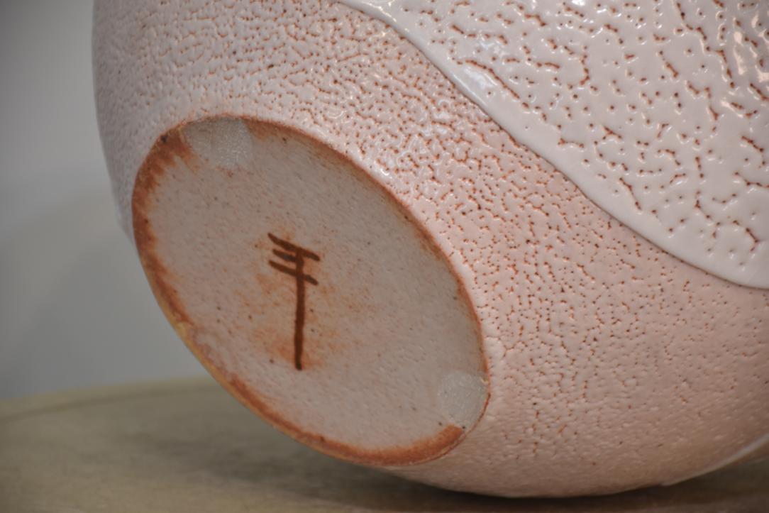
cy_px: 256
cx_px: 384
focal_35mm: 210
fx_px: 4486
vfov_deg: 6.5
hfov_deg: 9.8
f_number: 5.6
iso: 400
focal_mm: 140
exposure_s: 1/40
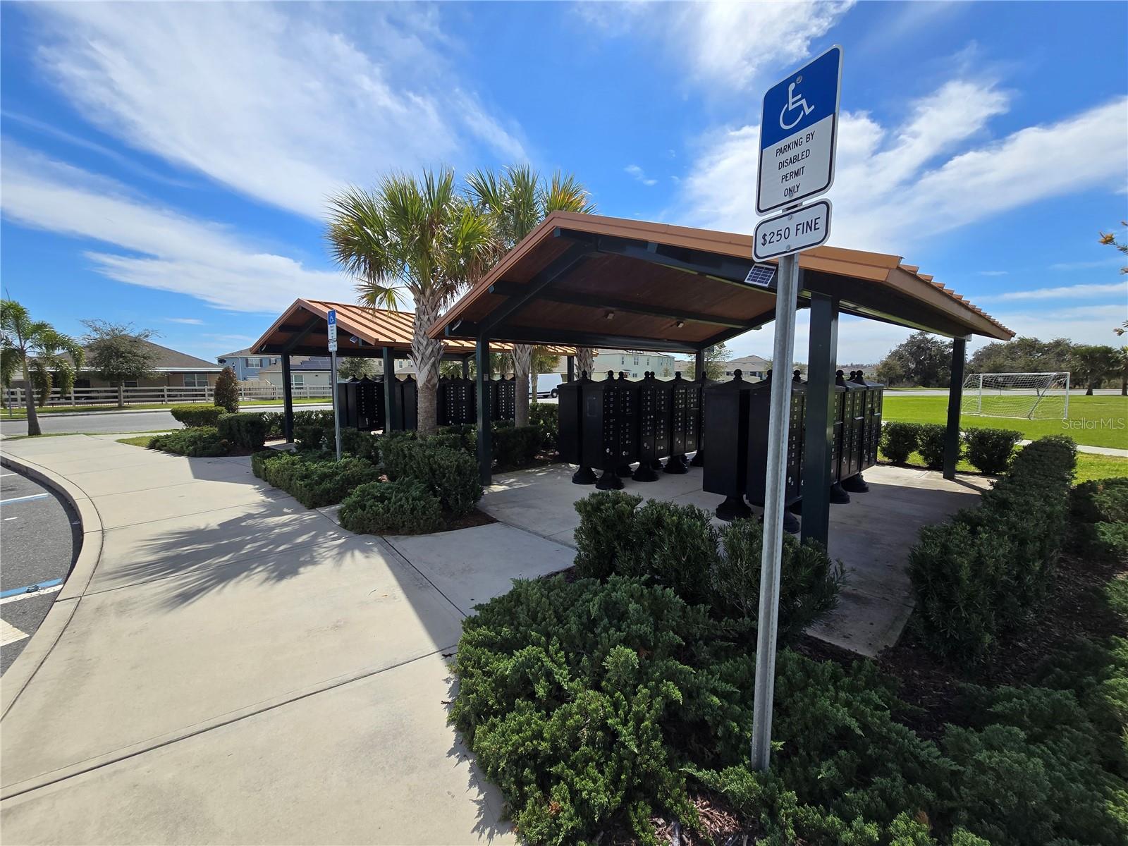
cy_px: 423
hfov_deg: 106.2
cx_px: 564
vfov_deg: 89.9
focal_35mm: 13
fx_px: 424
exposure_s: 1/2643
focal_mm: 2.2
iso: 50
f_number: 2.2
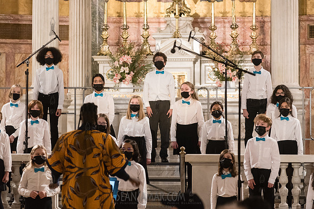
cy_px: 104
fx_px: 1318
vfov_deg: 9.1
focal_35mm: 151
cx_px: 157
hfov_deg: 13.6
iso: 4000
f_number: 5
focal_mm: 145
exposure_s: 1/125
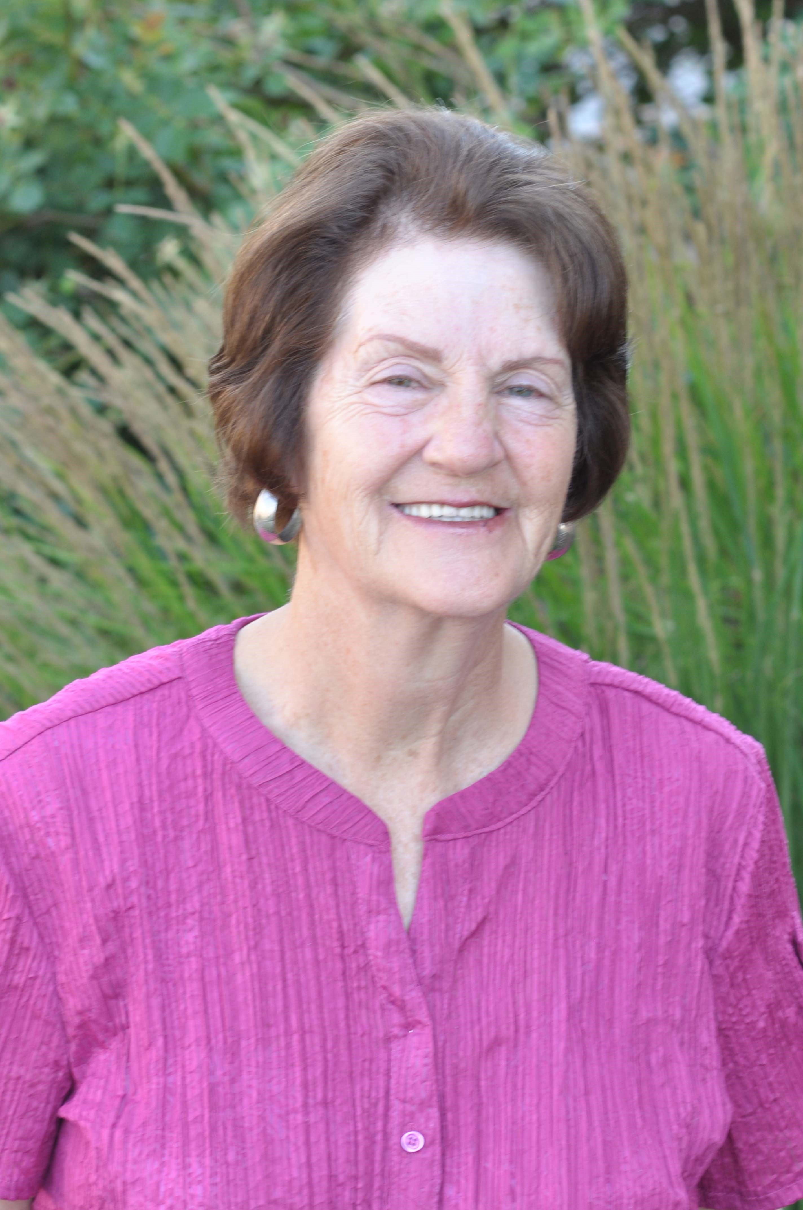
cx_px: 402
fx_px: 4277
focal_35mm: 128
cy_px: 605
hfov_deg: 10.7
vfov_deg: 16.1
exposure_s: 1/60
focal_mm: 85
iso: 250
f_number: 8
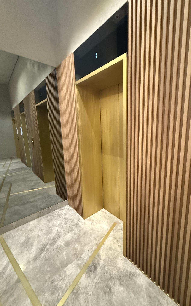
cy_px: 152
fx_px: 125
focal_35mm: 15
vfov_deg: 101.5
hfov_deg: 74.4
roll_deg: +1.5
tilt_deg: -9.2
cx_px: 109
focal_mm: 2.22
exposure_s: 1/50
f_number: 2.2
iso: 1250
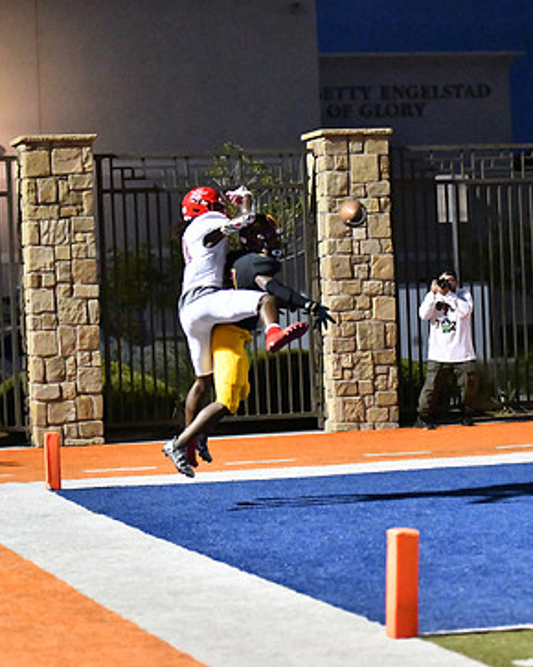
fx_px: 2368
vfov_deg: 16.0
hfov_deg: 12.8
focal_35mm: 120
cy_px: 339
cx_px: 197
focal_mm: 80
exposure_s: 1/3200
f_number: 2.8
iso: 25600
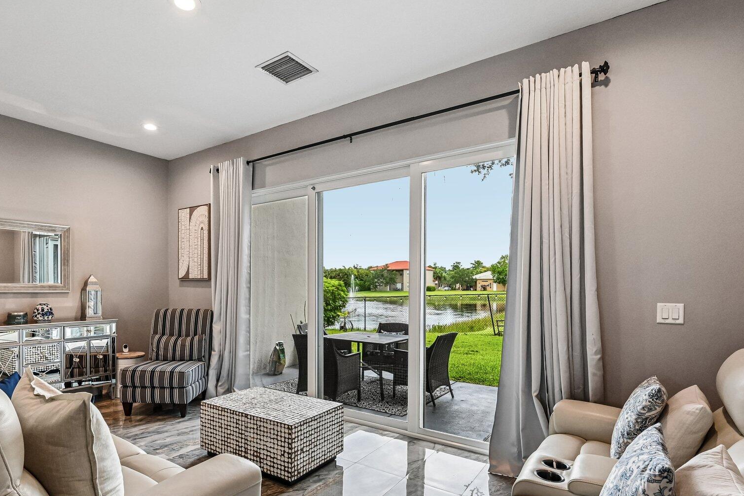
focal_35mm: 19
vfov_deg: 64.2
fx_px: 393
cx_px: 319
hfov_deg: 86.4
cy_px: 286
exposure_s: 1/800
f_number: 8
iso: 3200
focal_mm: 14
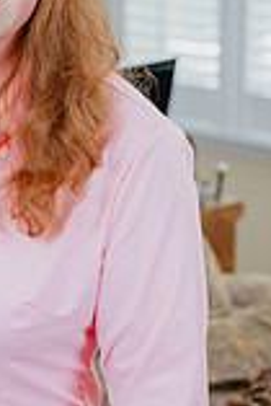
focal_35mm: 143
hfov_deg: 9.5
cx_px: -36
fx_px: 1611
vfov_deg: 14.3
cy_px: 204
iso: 100
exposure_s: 1/50
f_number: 2.8
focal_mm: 50
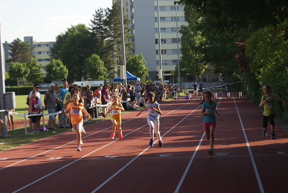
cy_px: 100
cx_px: 144
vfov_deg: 14.6
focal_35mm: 94
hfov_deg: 21.7
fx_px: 753
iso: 100
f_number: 6.3
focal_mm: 60
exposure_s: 1/200
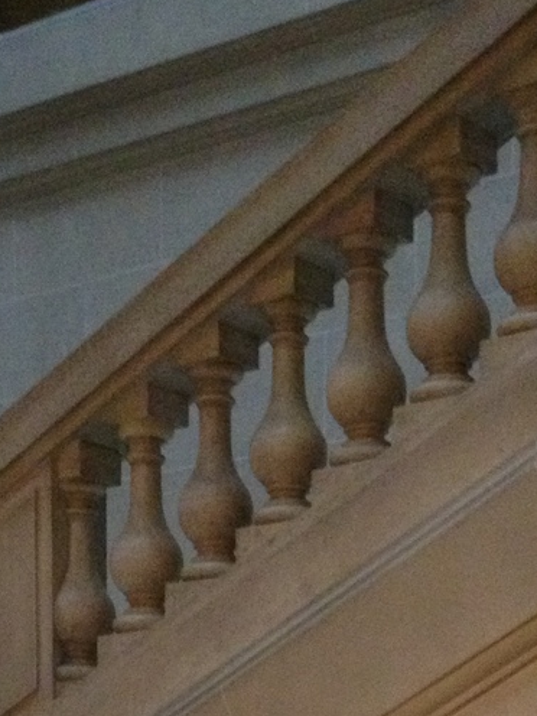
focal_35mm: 113
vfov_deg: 15.9
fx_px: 2337
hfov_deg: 13.1
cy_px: 1103
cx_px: 284
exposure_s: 1/15
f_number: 2.4
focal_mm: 4.28
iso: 400
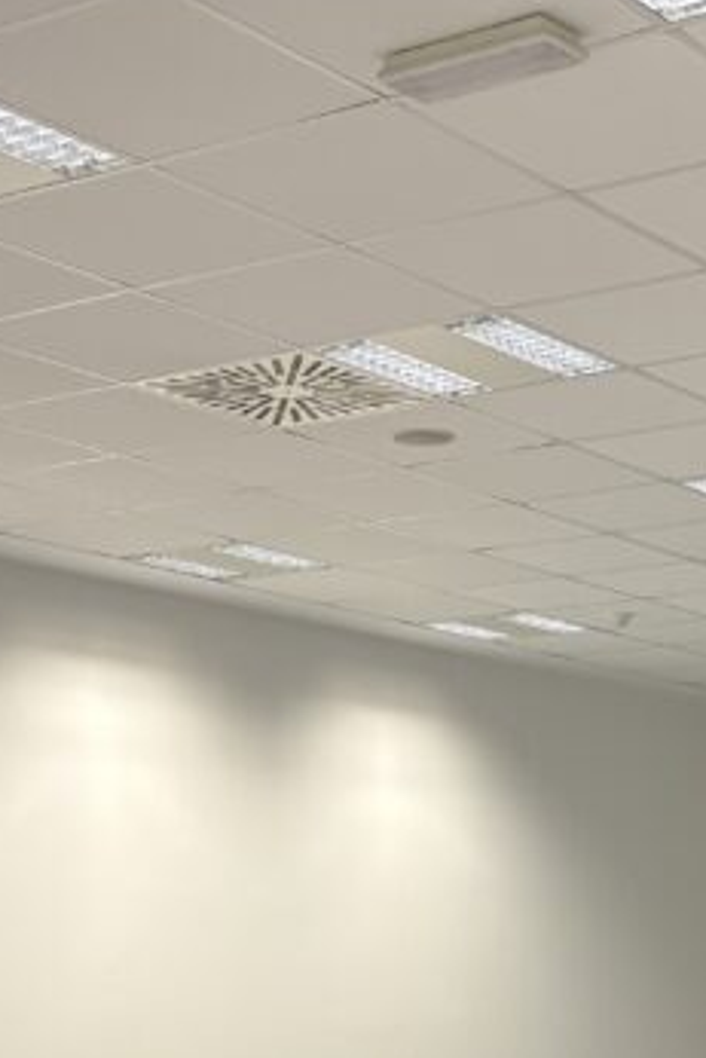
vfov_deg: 23.8
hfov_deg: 16.8
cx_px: 663
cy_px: 1147
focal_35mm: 80
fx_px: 2351
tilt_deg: -3.5
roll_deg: +0.3
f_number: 1.6
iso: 64
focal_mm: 5.96
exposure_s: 1/50
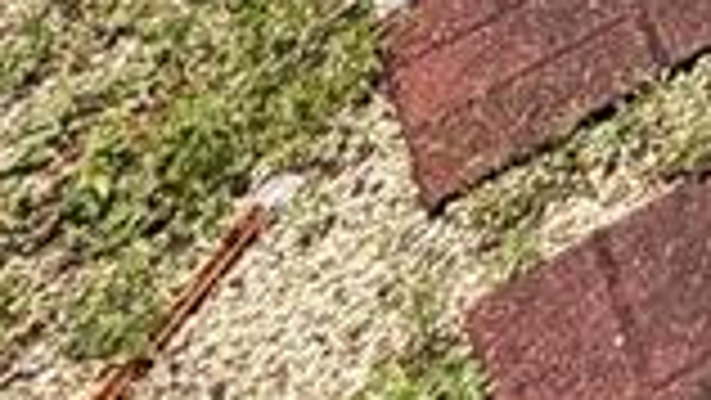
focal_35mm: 99
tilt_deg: -10.7
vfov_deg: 7.9
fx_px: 1867
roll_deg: +3.4
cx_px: 1800
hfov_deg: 13.7
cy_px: -1200
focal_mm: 2.22
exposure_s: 1/770
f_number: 2.2
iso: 32
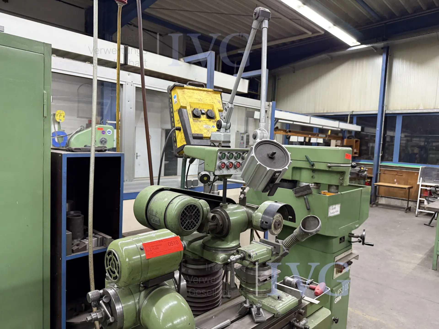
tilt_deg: -3.8
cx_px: 220
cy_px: 164
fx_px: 304
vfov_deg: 56.8
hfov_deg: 71.6
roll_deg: -3.1
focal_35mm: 24
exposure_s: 1/50
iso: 320
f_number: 1.78
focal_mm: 6.76
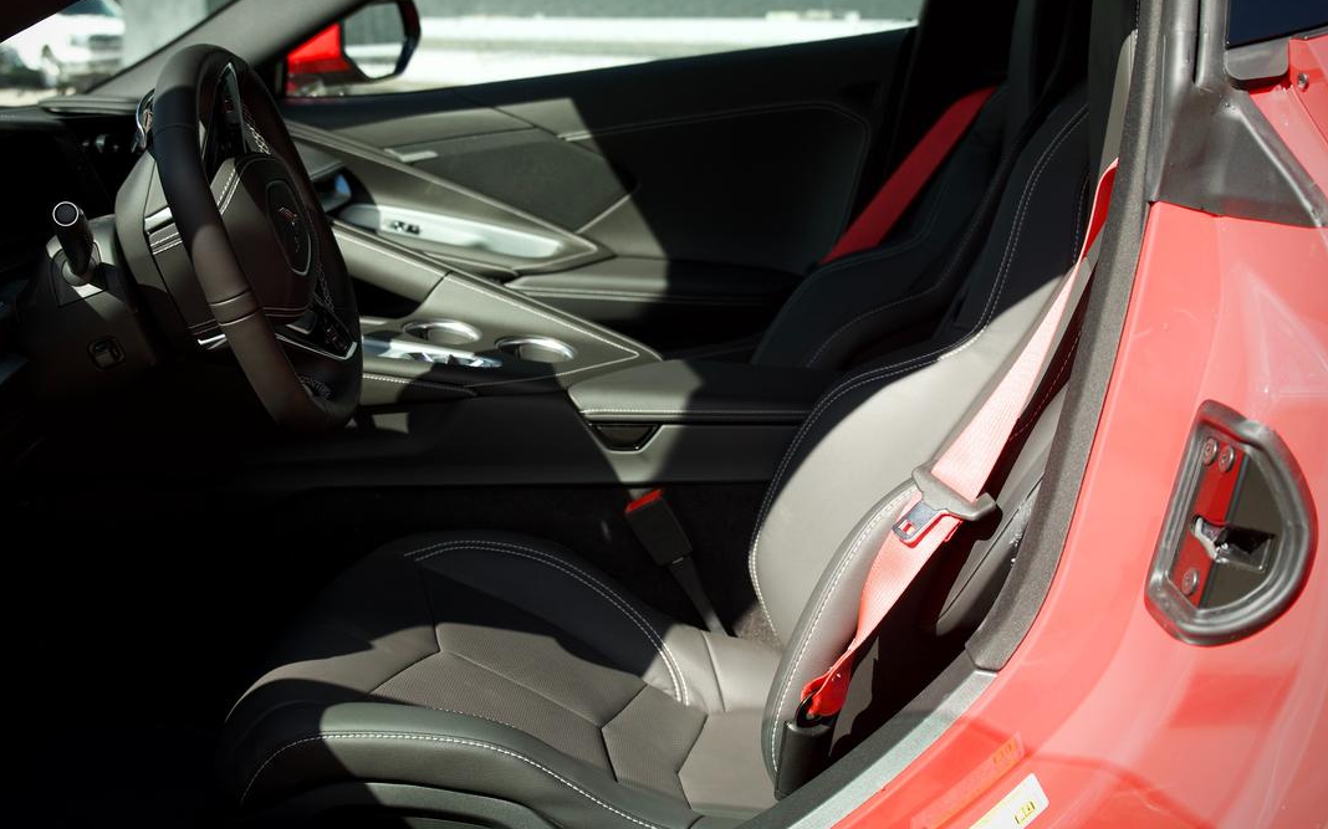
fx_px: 1592
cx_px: 573
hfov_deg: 45.2
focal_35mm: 44
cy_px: 346
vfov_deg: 29.1
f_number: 2.8
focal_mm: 24
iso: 250
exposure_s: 1/50
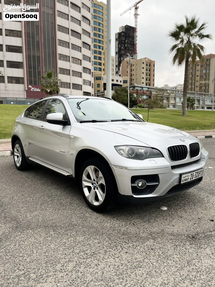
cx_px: 108
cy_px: 144
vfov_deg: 67.3
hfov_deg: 53.1
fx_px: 215
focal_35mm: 26
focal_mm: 5.1
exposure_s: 1/657
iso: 50
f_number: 1.6
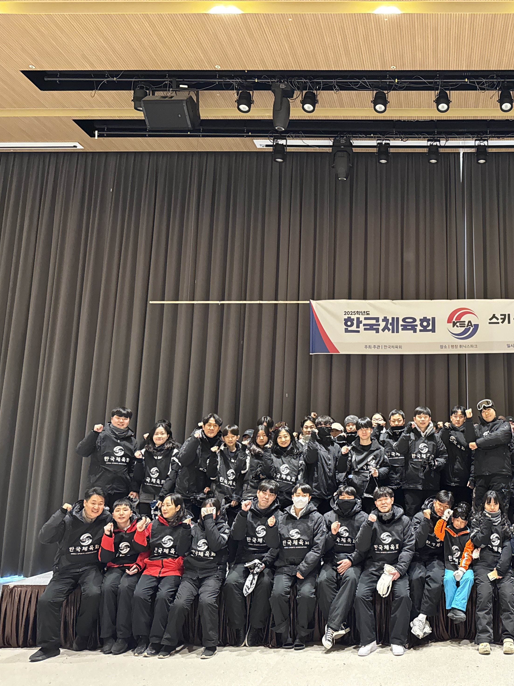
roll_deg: +0.2
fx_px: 653
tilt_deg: +10.3
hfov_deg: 40.3
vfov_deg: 55.4
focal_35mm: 33
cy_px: 347
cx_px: 444
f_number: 1.78
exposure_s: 1/60
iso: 800
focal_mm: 6.76
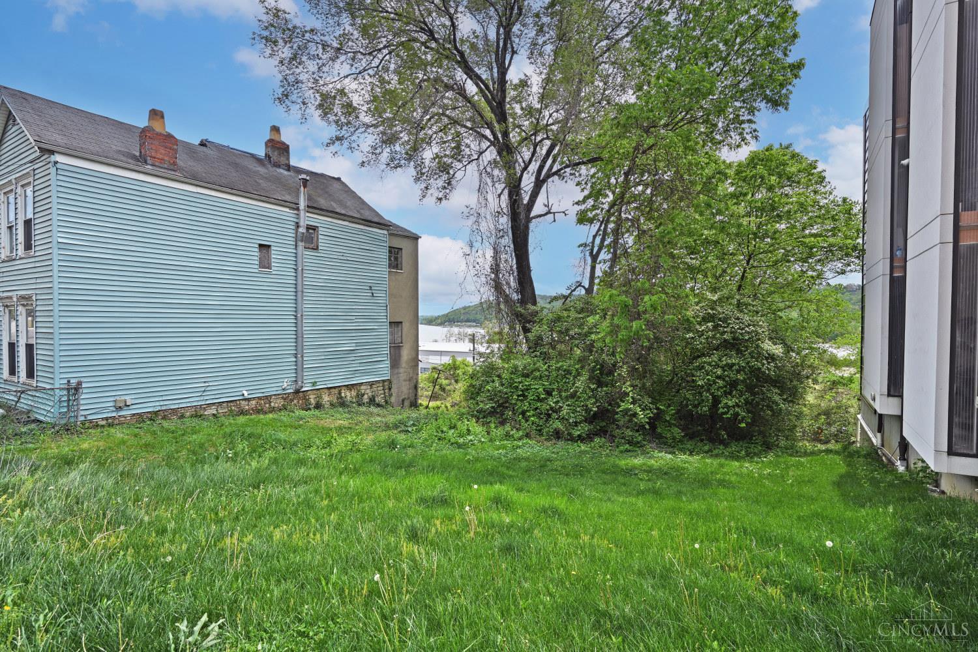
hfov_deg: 90.0
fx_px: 489
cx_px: 489
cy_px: 326
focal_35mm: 18
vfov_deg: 67.4
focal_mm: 18
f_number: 6.3
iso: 100
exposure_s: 1/320
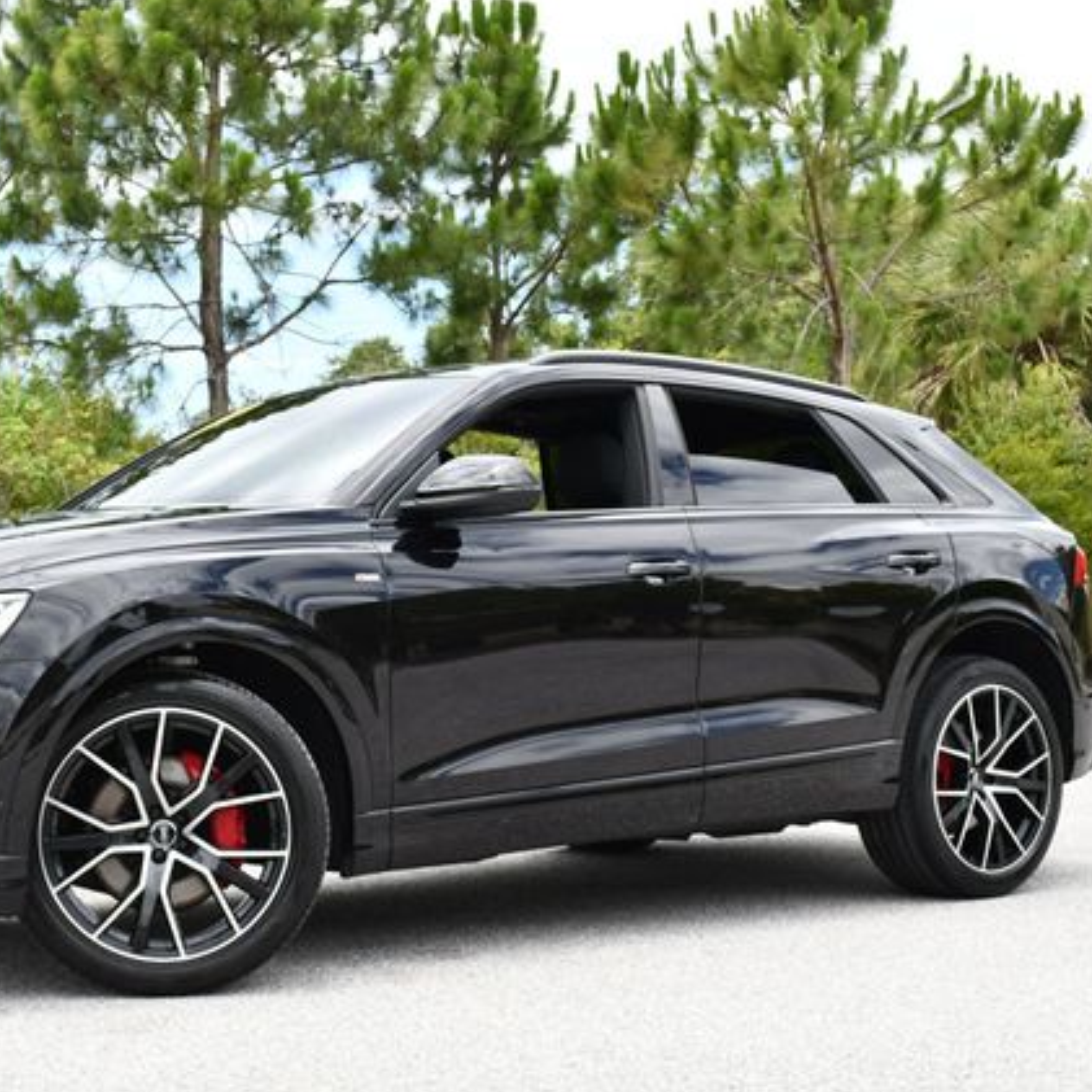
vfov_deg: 27.7
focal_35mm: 62
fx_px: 2213
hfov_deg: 27.5
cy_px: 547
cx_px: 353
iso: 200
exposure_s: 1/250
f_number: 6.3
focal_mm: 24
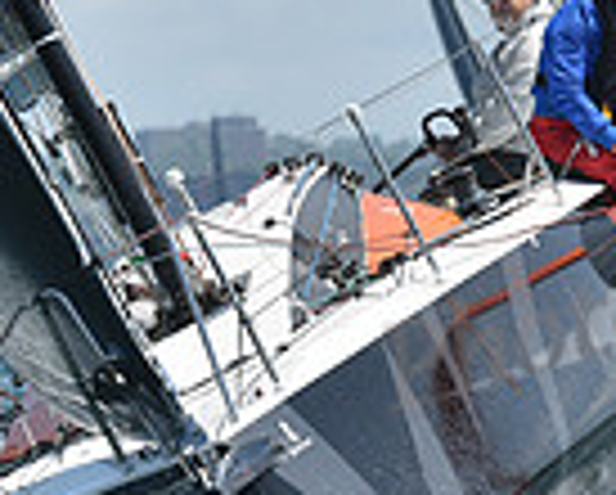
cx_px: 153
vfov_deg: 2.1
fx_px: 13419
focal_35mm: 735
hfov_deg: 2.6
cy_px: 124
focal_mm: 185
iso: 250
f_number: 7.1
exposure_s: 1/1250
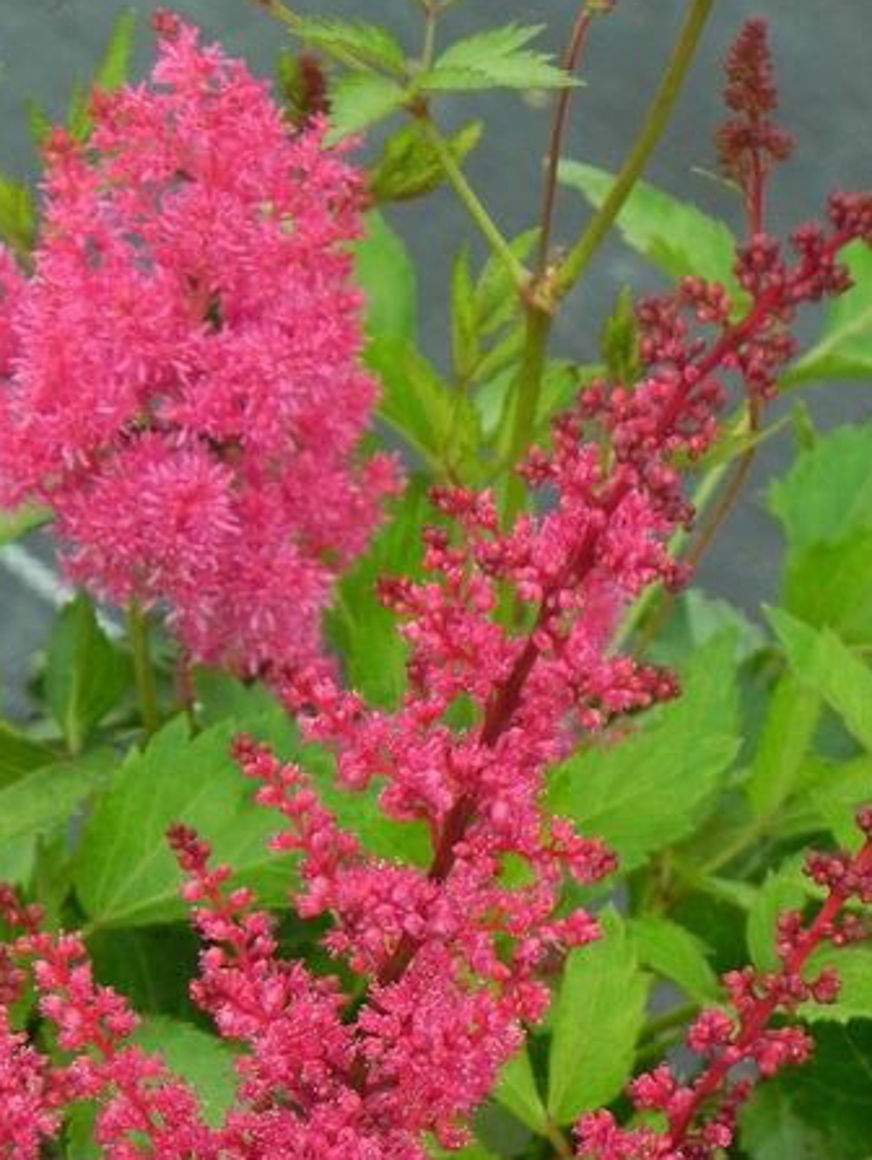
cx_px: 374
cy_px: 1022
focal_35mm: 379
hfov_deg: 3.9
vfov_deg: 5.2
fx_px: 12712
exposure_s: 1/80
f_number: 5
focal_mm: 37.7
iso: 160
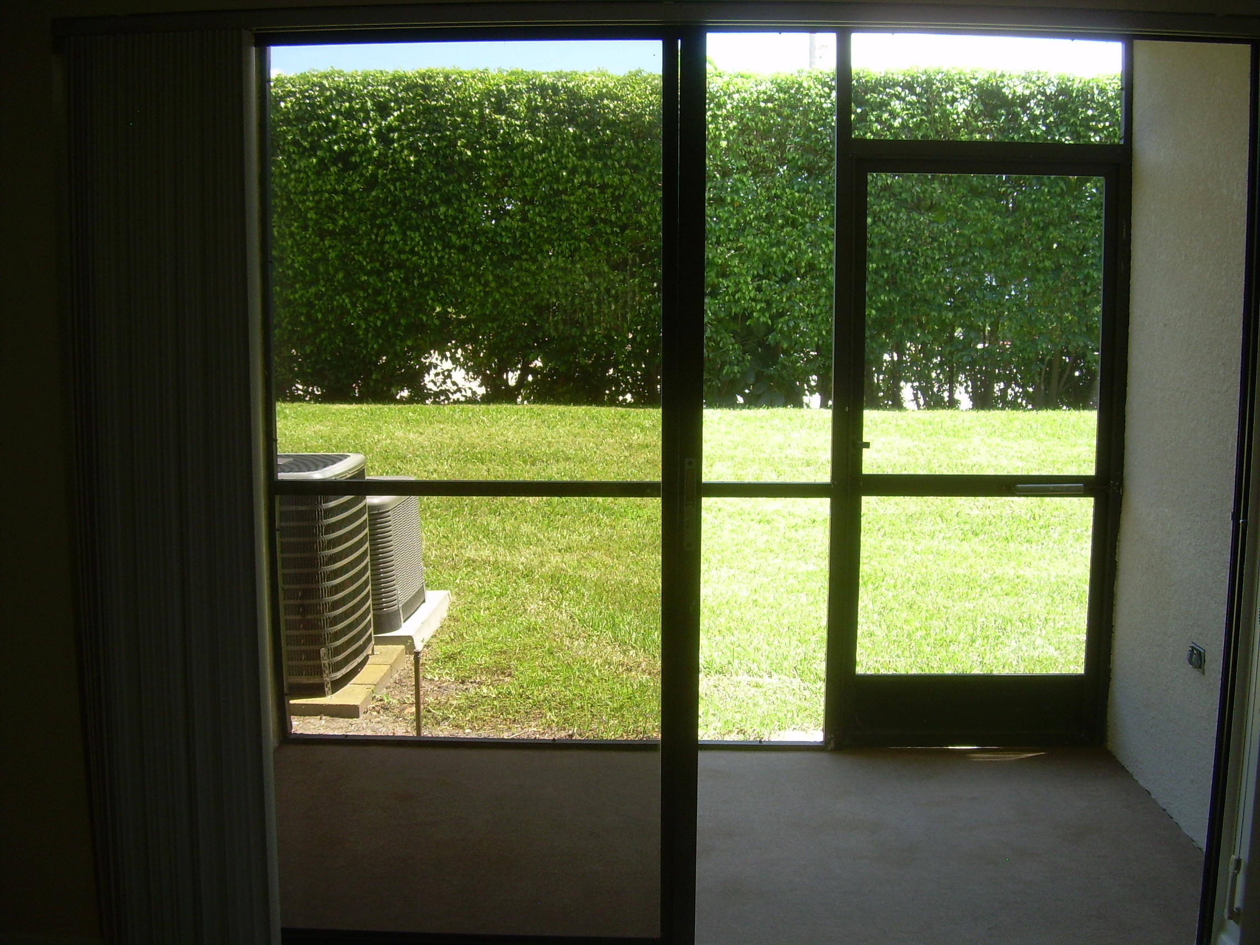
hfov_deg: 49.0
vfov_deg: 37.7
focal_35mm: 38
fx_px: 1383
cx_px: 630
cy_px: 472
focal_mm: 6.3
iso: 50
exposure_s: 1/92.5
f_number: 2.8
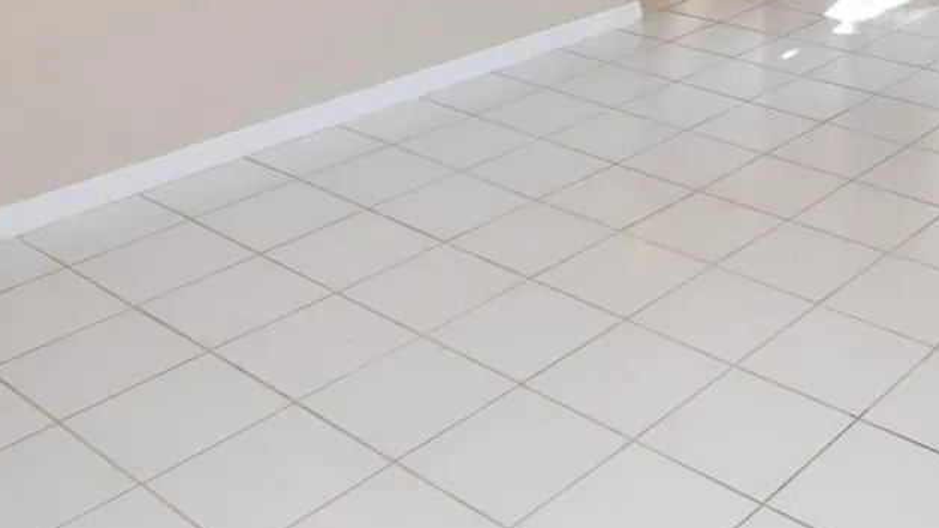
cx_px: 778
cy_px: -79
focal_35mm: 48
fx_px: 1195
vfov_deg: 23.1
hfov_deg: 40.7
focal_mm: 12
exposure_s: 1/80
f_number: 4.5
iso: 400
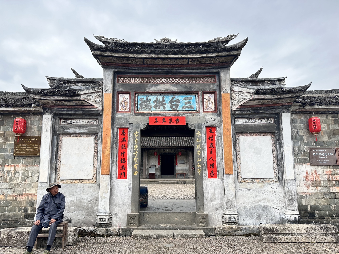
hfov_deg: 71.6
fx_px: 235
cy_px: 127
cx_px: 170
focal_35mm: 24
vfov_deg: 56.8
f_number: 1.78
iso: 80
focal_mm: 6.86
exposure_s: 1/2591
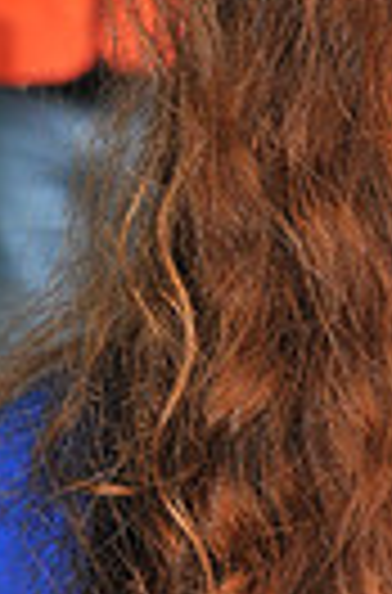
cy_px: 40
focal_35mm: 370
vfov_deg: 5.6
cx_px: 714
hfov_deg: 3.7
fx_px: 6091
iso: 400
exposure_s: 1/320
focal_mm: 56
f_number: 8
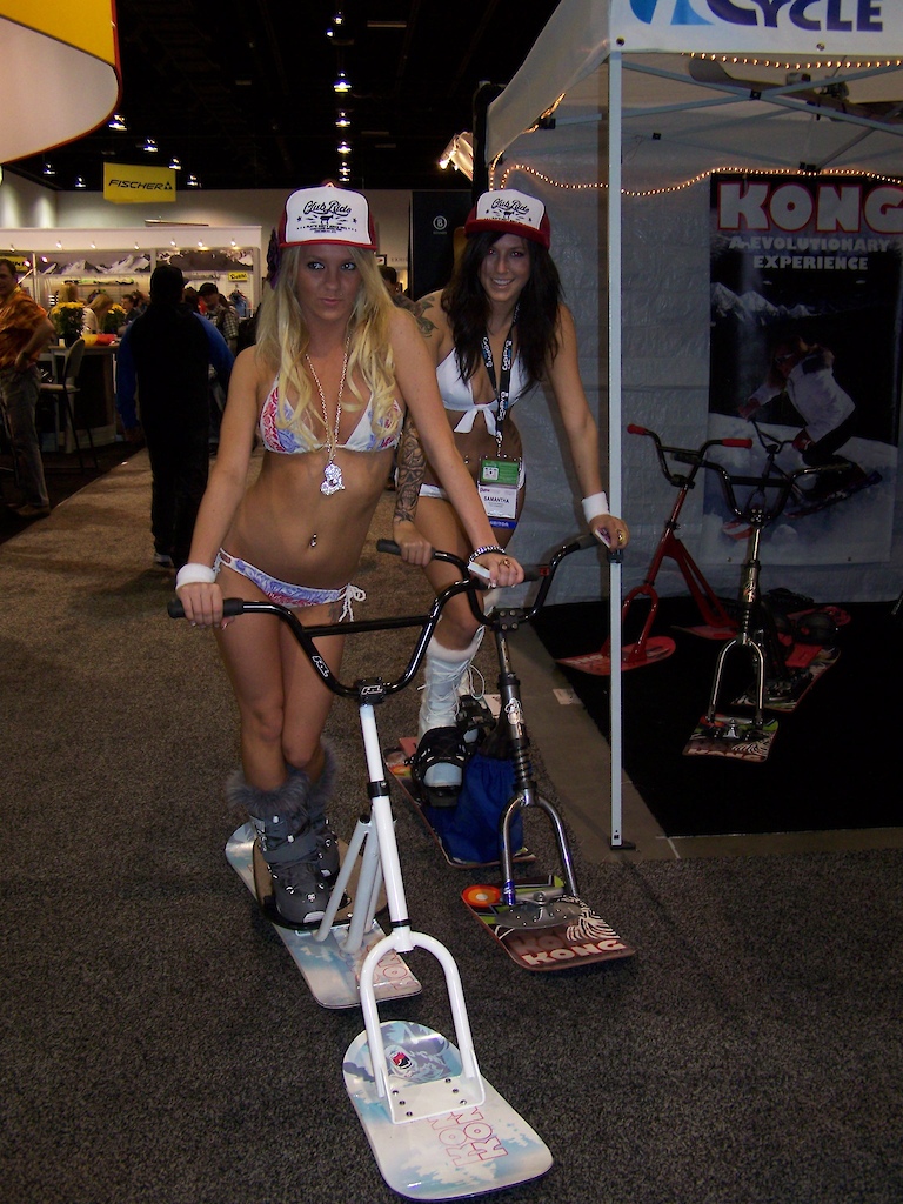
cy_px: 602
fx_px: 1322
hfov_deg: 37.7
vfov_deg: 49.0
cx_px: 452
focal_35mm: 38
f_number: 2.8
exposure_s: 1/60
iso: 160
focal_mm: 6.3
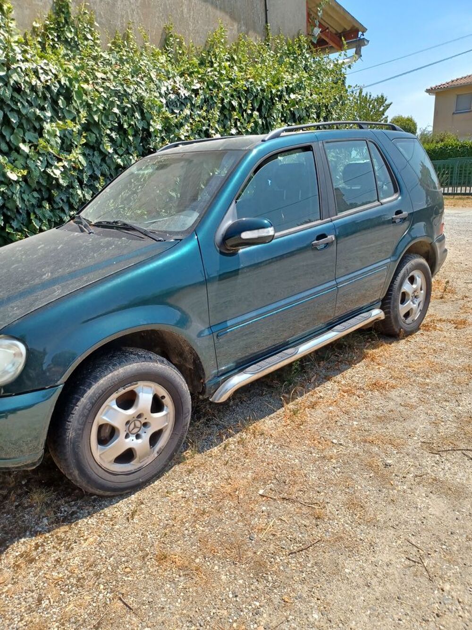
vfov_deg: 69.4
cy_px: 315
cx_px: 236
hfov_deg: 54.9
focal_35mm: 25
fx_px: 454
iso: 32
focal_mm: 4.6
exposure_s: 1/376
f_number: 1.8
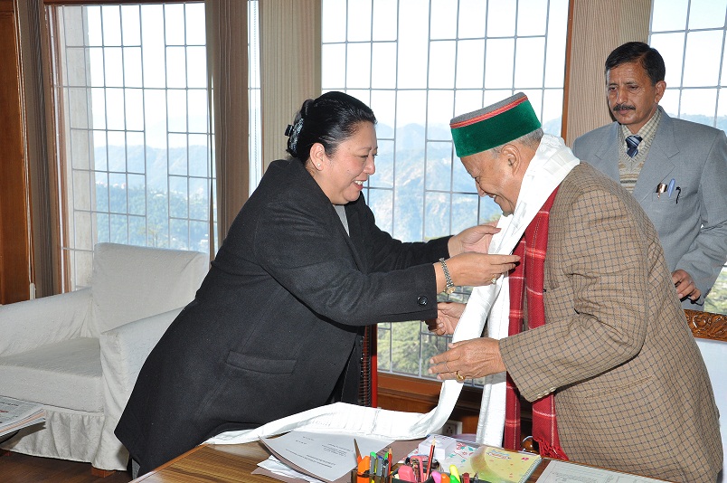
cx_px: 364
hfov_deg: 43.7
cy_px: 242
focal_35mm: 45
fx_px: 908
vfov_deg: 29.8
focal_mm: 30
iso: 400
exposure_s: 1/200
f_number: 7.1
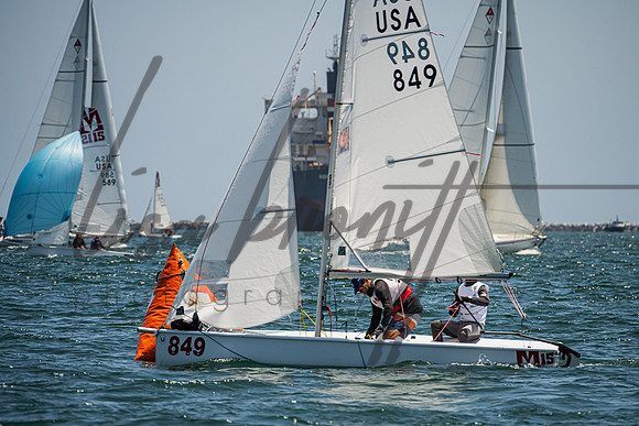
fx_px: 6497
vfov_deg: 3.8
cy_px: 239
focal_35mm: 366
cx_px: 361
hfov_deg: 5.6
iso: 400
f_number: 8
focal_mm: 320
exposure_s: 1/3200
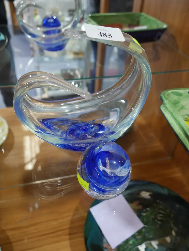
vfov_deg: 59.9
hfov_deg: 46.8
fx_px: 218
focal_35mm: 30
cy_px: 126
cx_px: 94
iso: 640
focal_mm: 15
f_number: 3.6
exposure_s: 1/60
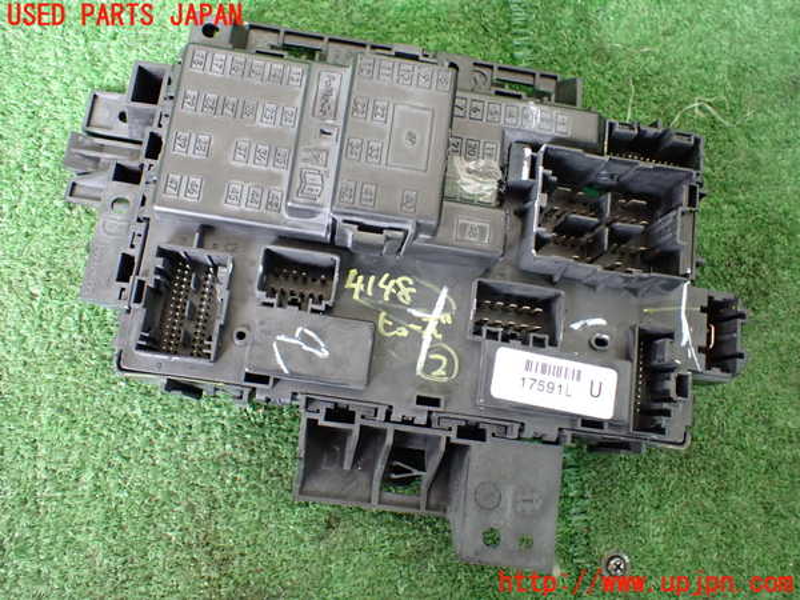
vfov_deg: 46.8
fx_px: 693
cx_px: 400
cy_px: 300
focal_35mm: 30
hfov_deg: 60.0
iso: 800
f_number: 2.3
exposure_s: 1/80
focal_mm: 5.4
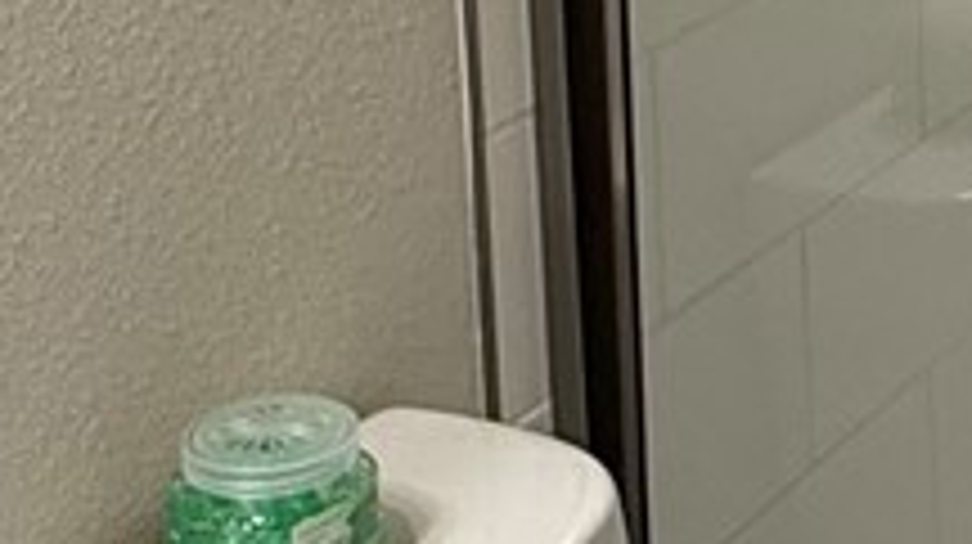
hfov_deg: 18.3
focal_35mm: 113
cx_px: 1040
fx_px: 2910
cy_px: -346
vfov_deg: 10.2
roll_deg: +0.8
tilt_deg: -8.5
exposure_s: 1/120
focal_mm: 2.22
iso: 250
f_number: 2.2
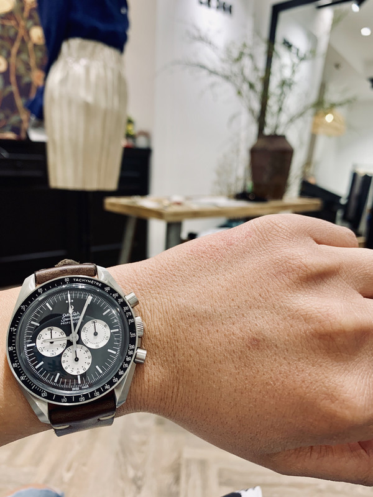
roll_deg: -3.1
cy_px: 248
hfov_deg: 53.1
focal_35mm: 26
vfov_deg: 67.3
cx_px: 186
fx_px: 374
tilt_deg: -11.0
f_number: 1.8
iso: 50
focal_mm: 4.25
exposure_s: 1/50
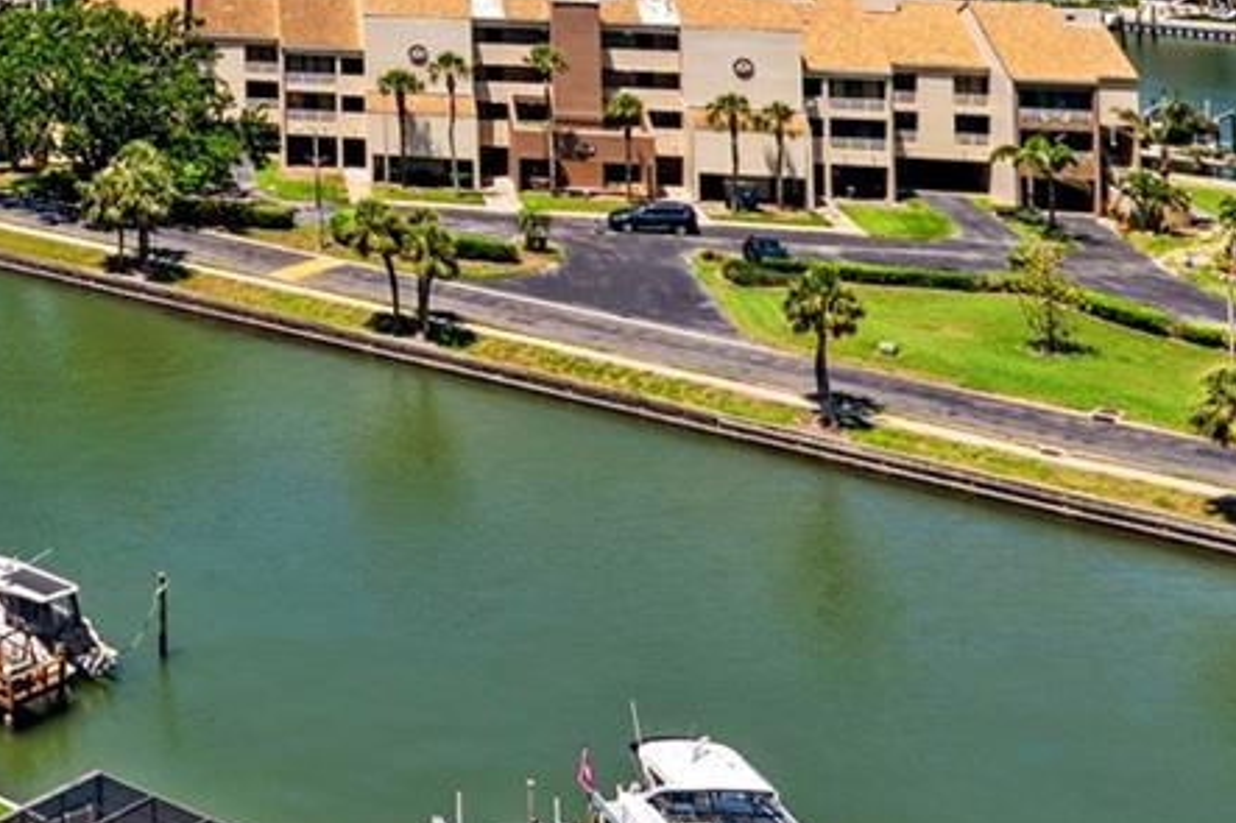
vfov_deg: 18.9
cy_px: -332
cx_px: -633
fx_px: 2231
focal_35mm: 65
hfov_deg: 24.1
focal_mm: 18
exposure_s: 1/2000
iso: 400
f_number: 8
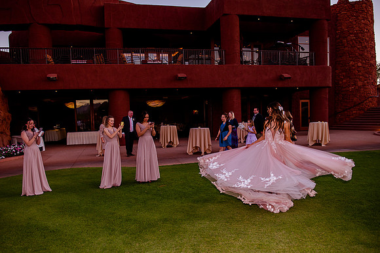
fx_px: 318
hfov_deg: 61.7
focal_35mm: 30
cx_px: 182
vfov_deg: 43.3
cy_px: 136
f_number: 3.2
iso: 640
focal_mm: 27
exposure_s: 1/320
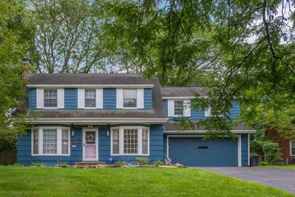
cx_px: 108
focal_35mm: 29
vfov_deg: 44.7
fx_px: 238
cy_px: 120
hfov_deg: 62.6
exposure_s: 1/30
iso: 100
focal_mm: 22
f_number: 9
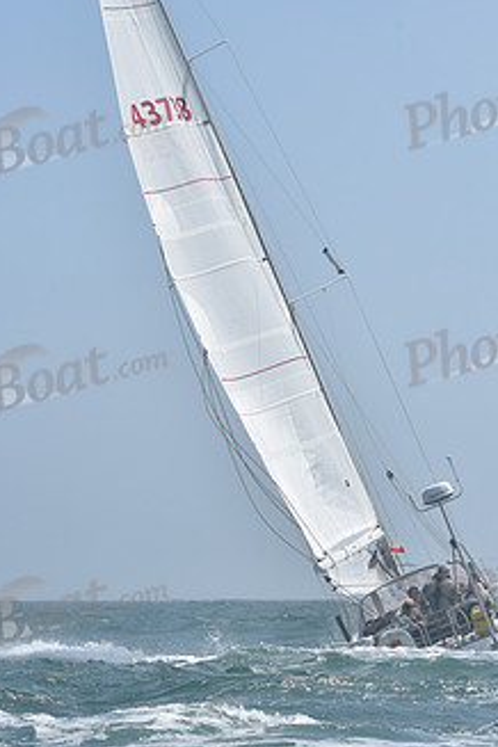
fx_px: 2573
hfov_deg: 11.1
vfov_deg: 16.5
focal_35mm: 124
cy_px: 242
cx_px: 287
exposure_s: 1/1000
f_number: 11
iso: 320
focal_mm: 70
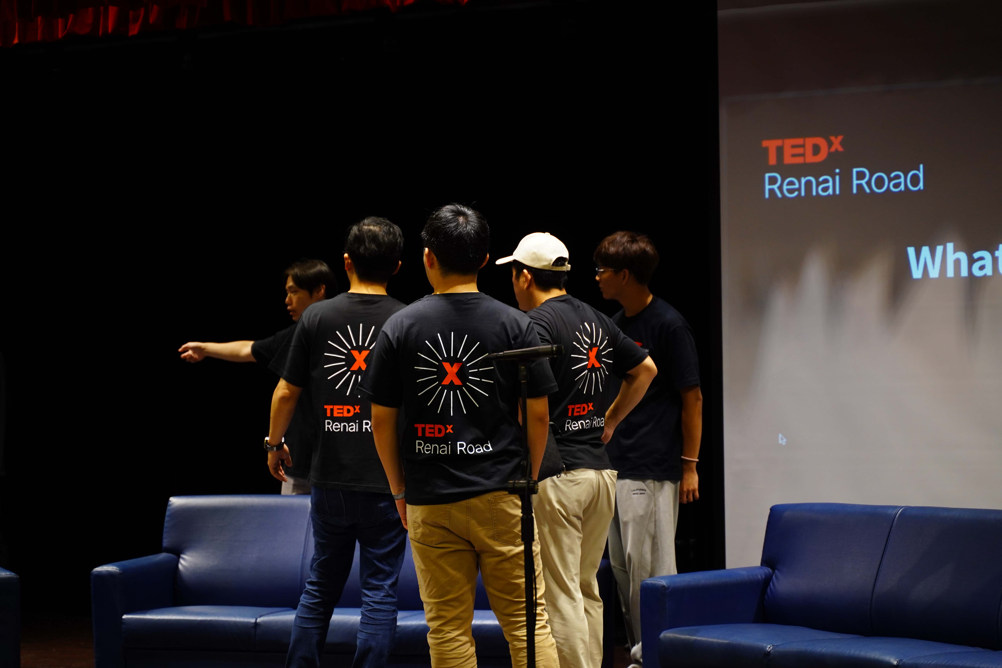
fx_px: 2087
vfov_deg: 18.2
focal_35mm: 75
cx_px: 501
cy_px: 334
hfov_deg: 27.0
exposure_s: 1/160
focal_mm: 75
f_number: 2.8
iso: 1250
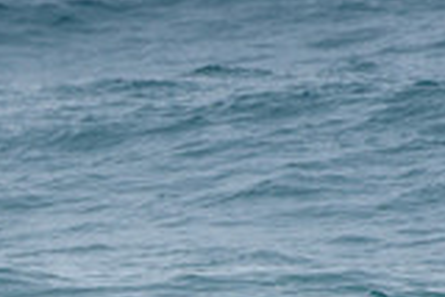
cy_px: 370
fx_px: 27454
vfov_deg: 0.6
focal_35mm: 2219
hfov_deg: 0.9
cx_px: -273
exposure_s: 1/1250
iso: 560
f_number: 5.6
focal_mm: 500
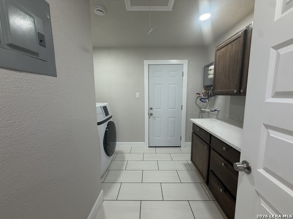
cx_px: 146
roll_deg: +0.9
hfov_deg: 102.1
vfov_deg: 85.7
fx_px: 119
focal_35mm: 14
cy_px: 110
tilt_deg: -7.8
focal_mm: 2.22
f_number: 2.2
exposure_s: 1/120
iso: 250
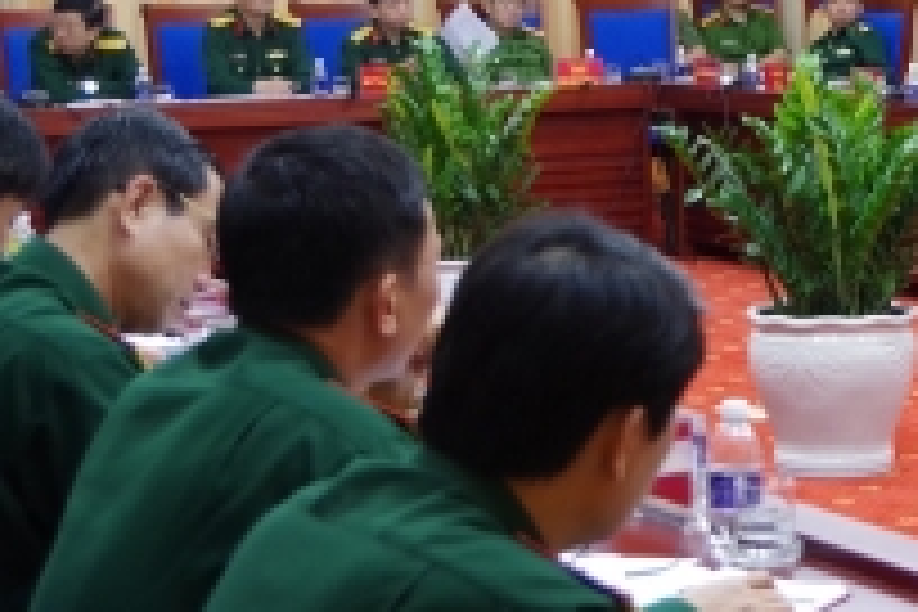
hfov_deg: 17.4
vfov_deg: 12.1
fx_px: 2881
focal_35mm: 113
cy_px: 94
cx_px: 1066
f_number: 4
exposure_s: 1/25
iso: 800
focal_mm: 28
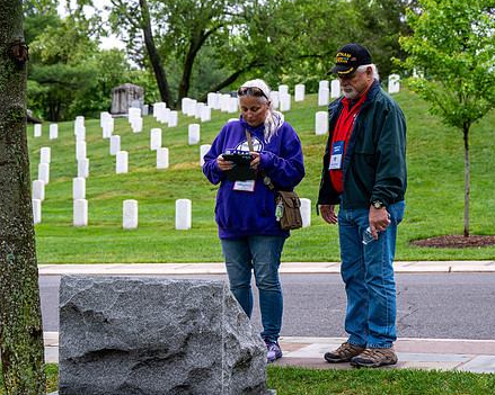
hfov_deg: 23.0
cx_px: 249
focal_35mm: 83
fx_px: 1216
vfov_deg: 18.5
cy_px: 200
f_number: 6.3
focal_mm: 67
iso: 200
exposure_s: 1/100
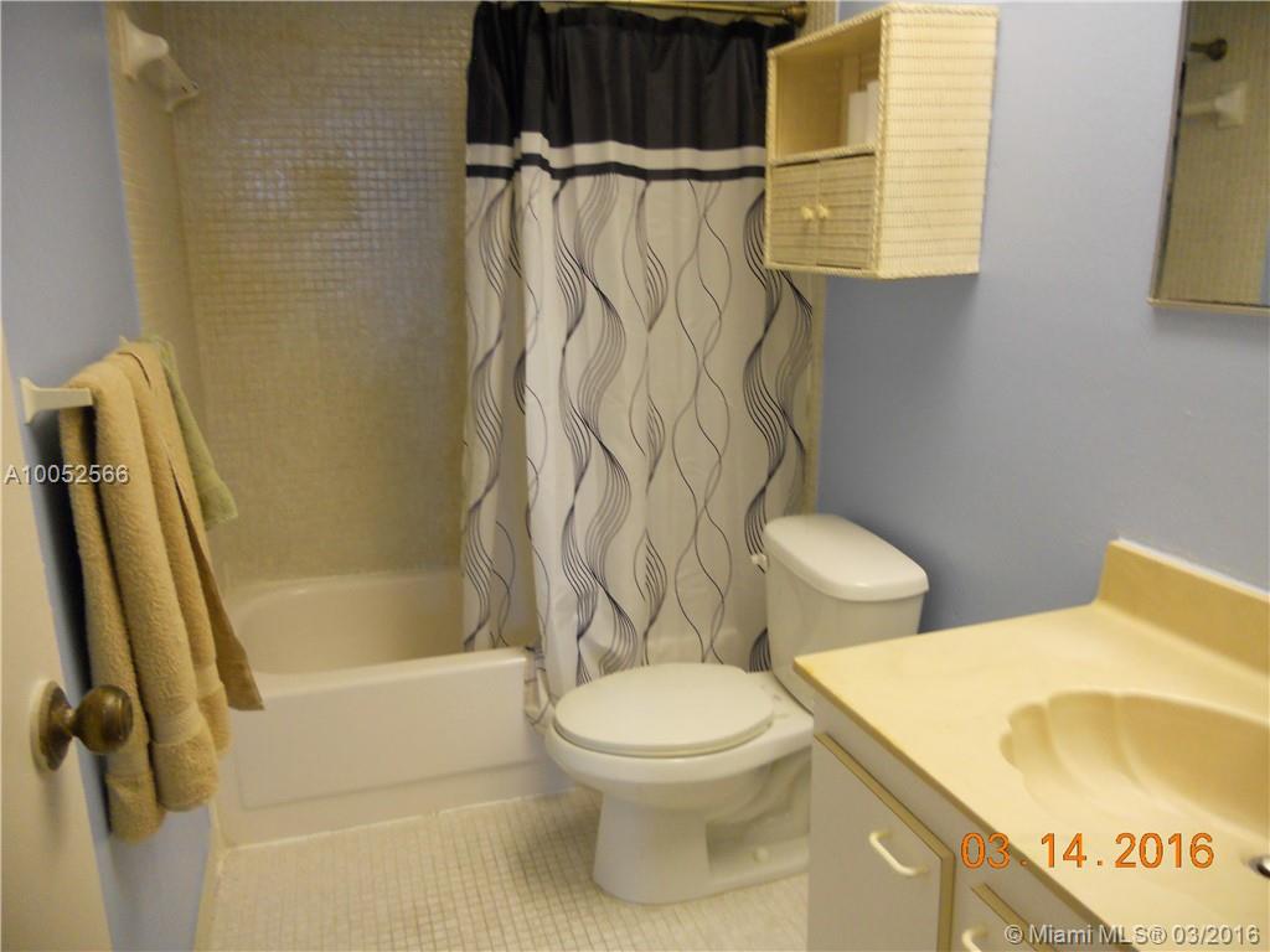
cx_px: 635
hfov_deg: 65.3
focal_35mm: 27
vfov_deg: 51.4
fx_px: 991
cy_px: 476
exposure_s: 1/30
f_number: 3.2
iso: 250
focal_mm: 4.9
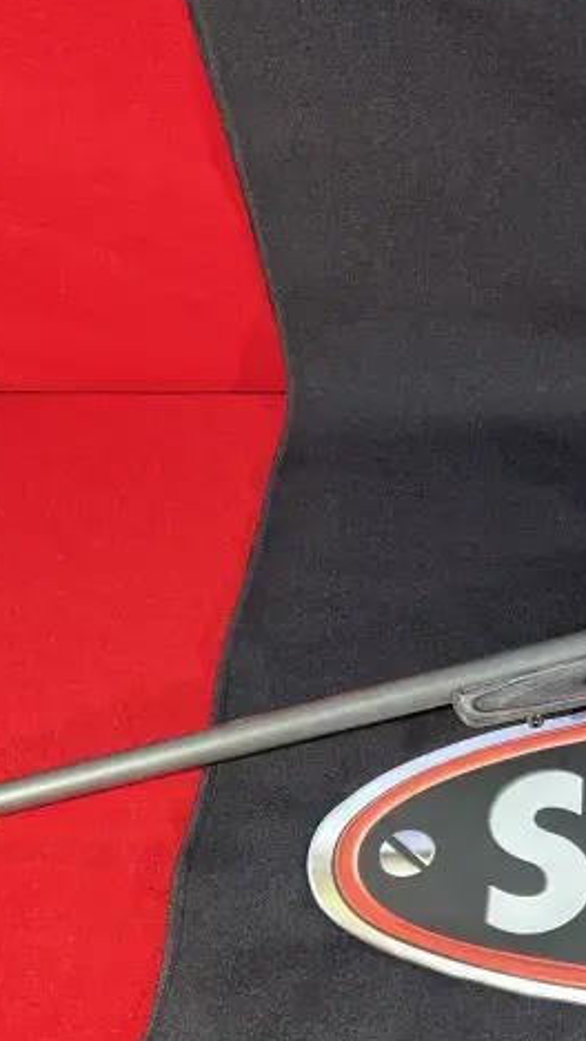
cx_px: 786
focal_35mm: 58
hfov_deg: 19.0
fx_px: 1601
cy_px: 641
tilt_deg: -50.8
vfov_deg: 35.8
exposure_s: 1/120
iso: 100
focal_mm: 5.7
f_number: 1.5
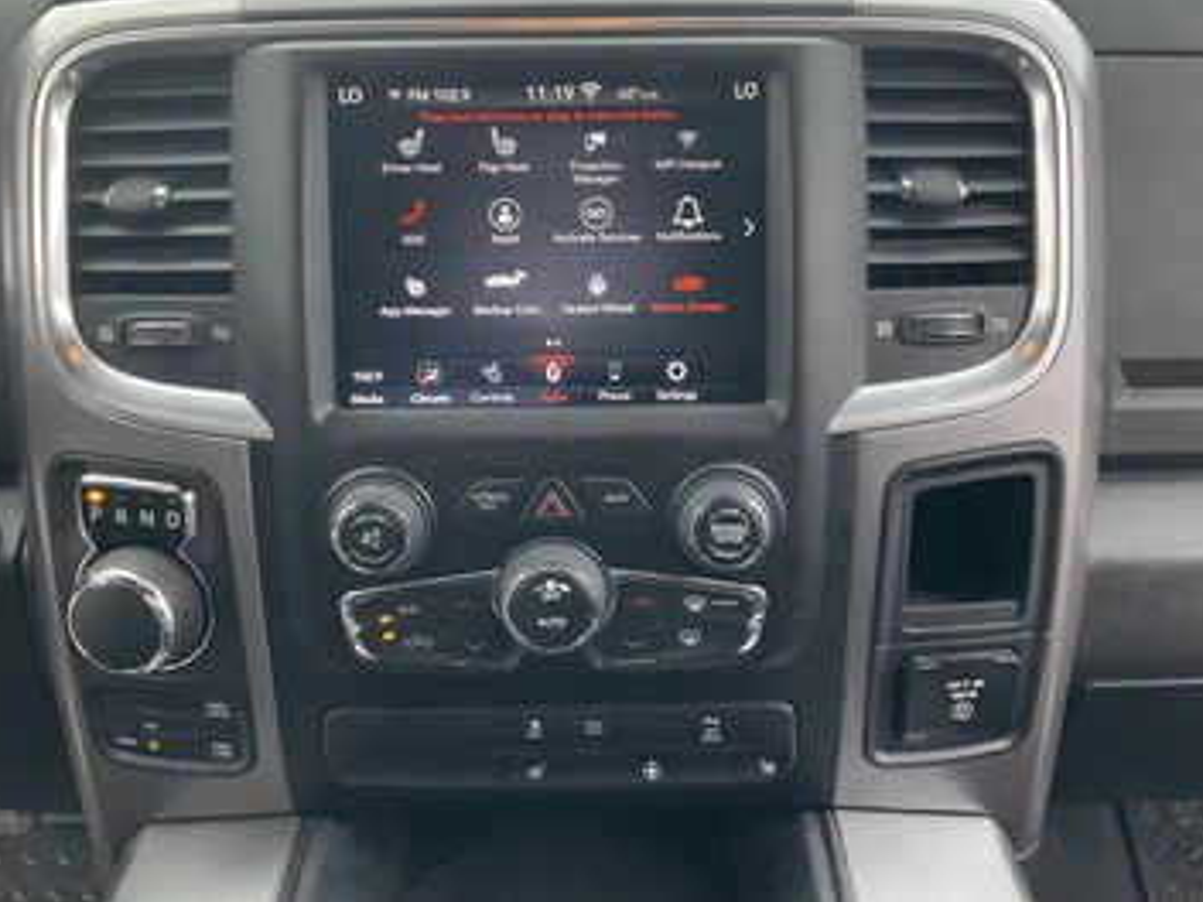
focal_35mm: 33
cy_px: 393
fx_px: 1147
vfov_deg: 42.9
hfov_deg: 55.4
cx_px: 602
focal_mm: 3
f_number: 1.8
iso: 125
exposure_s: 1/60
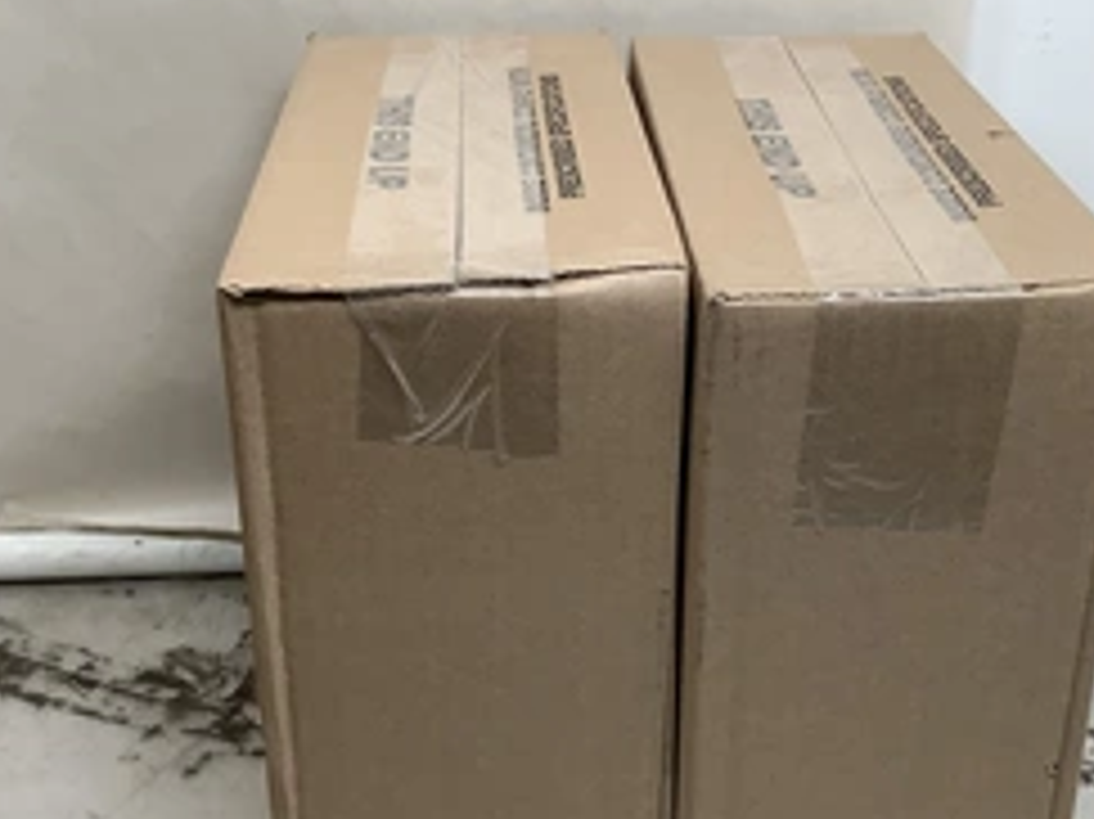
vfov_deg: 28.5
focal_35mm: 51
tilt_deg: -28.0
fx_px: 1611
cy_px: 495
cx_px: 657
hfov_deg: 37.4
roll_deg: -1.1
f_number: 2.4
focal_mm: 3.3
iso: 50
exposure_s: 1/60
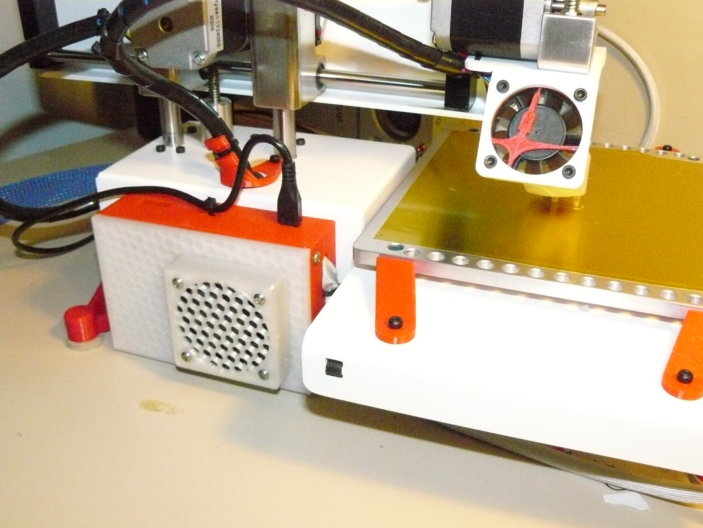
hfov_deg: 51.4
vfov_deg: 39.7
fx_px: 731
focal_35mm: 36
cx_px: 352
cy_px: 264
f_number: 4
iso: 1250
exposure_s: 1/125
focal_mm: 6
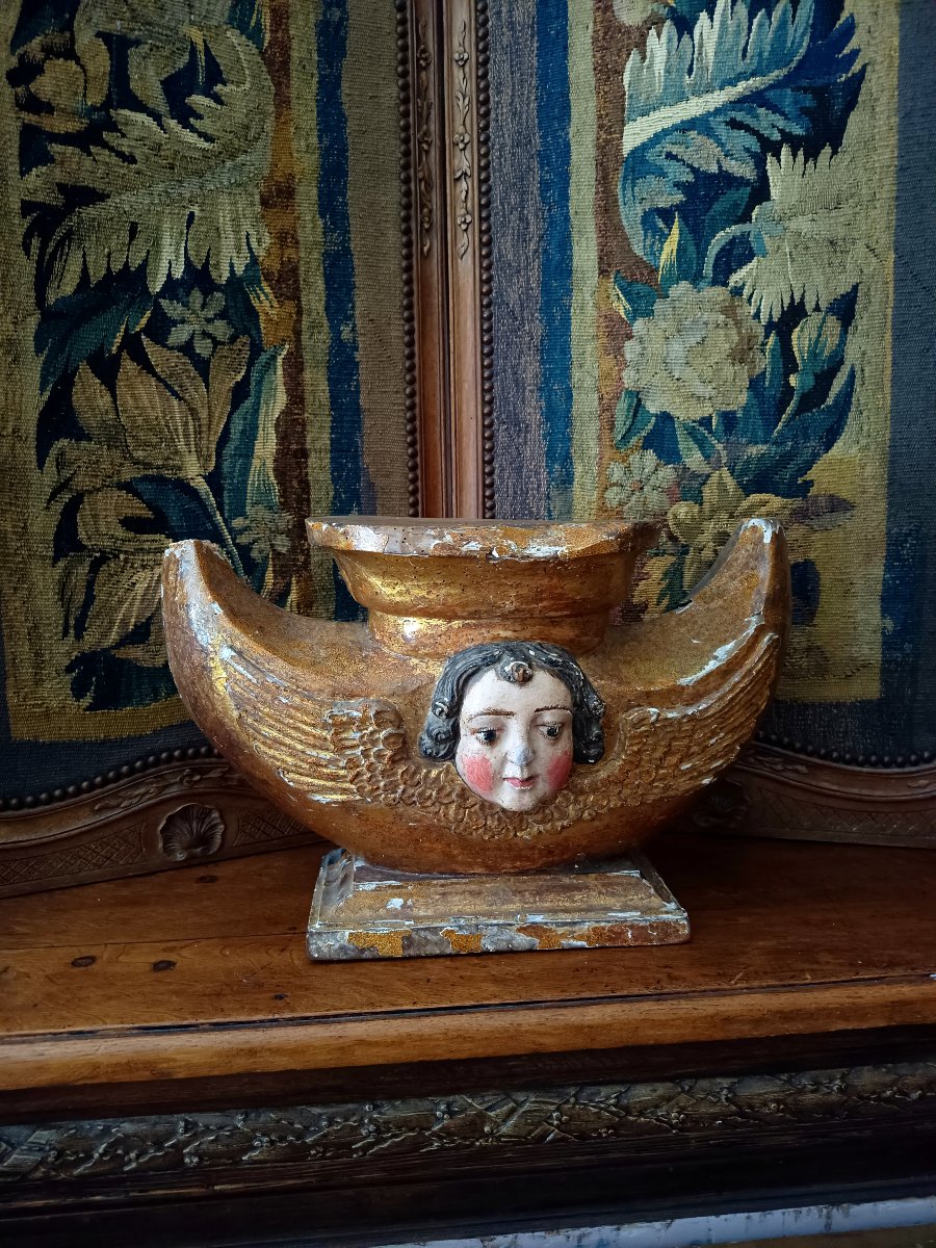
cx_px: 468
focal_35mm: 24
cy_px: 624
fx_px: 865
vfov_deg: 71.6
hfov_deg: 56.8
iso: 2425
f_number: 1.7
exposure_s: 1/16.7
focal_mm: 5.24
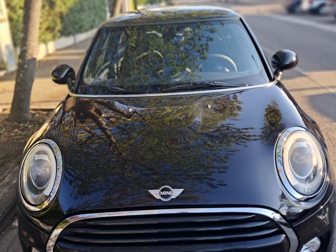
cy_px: 124
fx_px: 272
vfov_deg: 49.8
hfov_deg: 63.4
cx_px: 164
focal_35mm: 28
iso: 50
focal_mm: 4
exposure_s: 1/100
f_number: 1.8
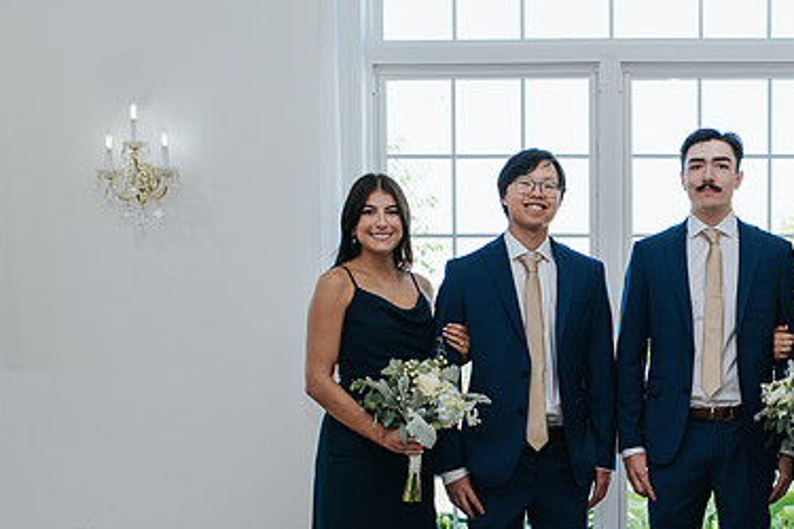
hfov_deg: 29.8
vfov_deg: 20.2
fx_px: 1456
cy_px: 479
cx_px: 640
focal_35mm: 66
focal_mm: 35
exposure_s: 1/200
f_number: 3.5
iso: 200
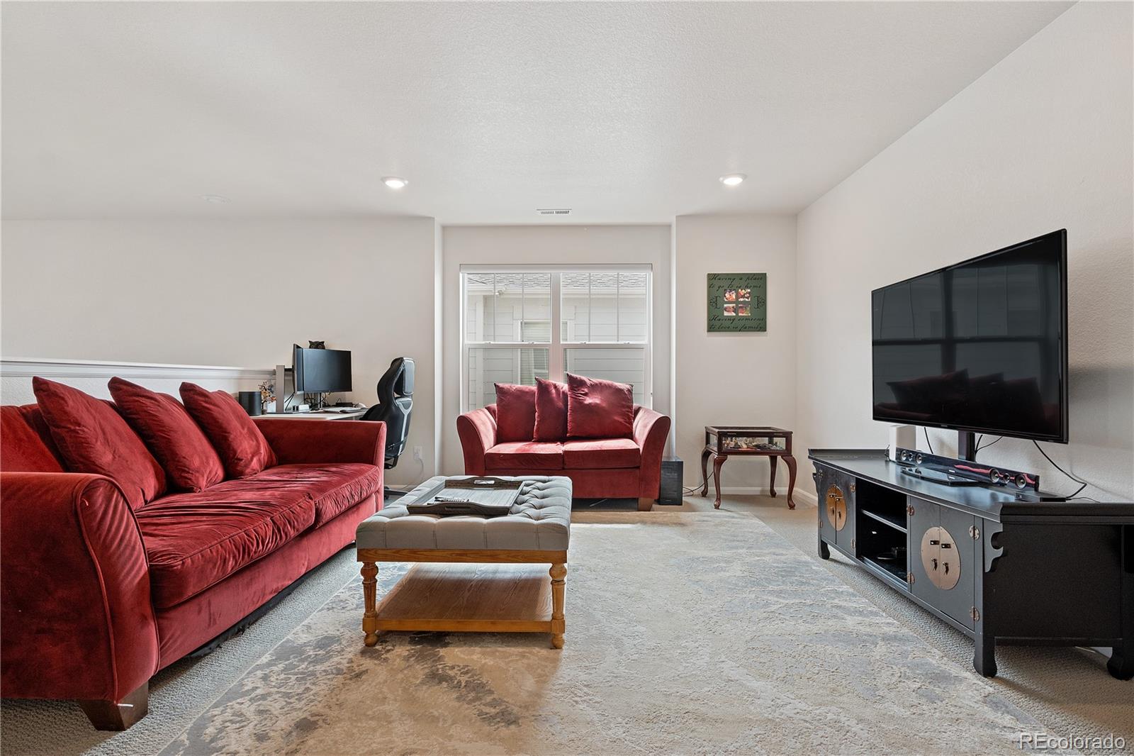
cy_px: 378
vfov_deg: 67.4
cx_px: 567
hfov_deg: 90.0
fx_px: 567
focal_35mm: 18
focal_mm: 12
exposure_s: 1/15
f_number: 8
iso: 400
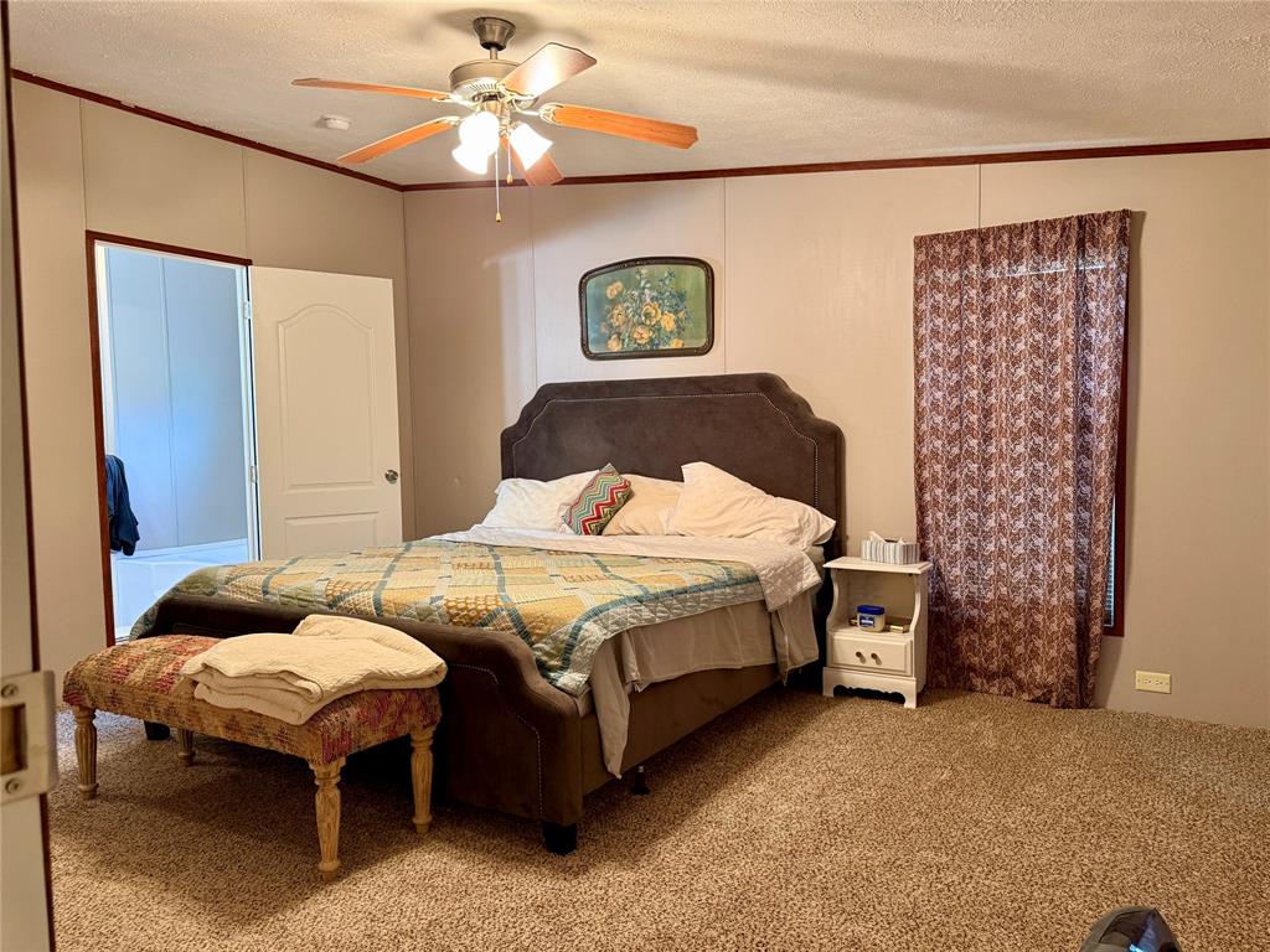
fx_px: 881
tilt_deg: -2.5
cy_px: 476
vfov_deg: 56.8
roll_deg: +1.2
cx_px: 635
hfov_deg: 71.6
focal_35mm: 24
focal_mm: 6.76
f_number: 1.78
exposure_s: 1/60
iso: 400
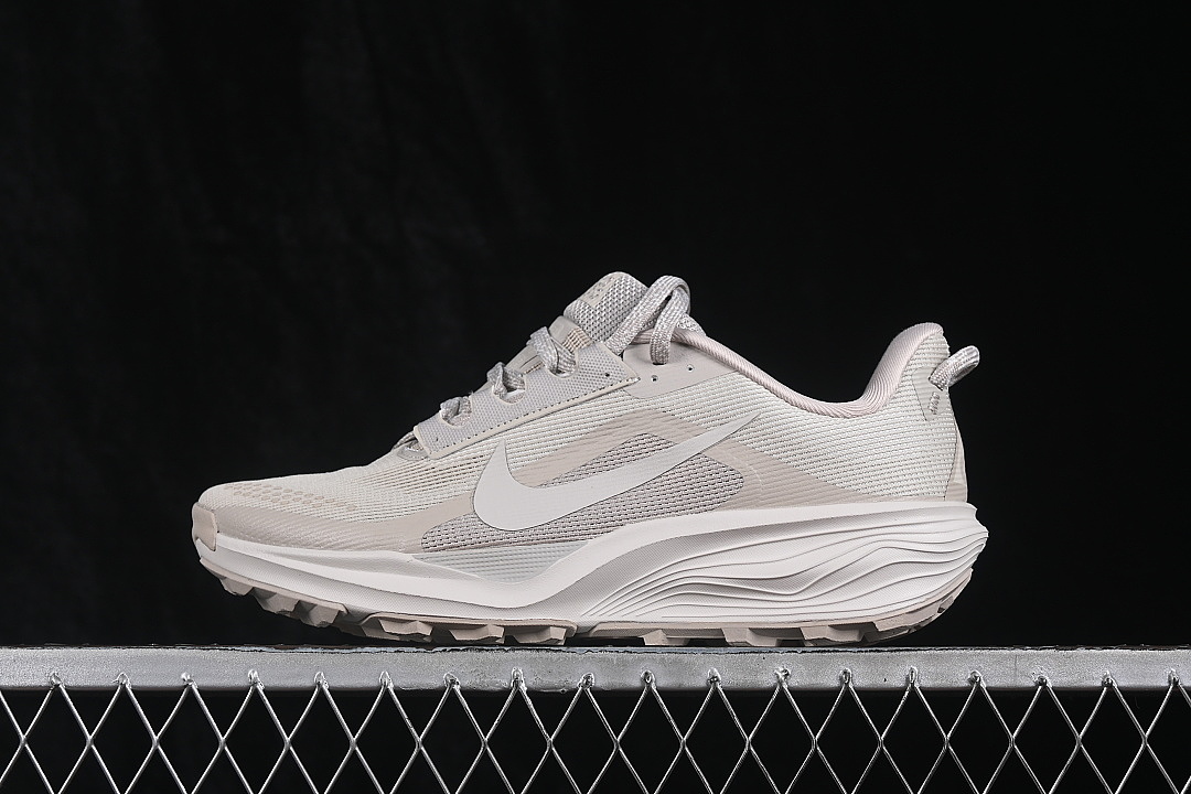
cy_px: 397
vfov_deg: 18.2
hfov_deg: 27.0
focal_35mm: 75
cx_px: 596
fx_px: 2481
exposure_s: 1/80
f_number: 8
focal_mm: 50
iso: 160
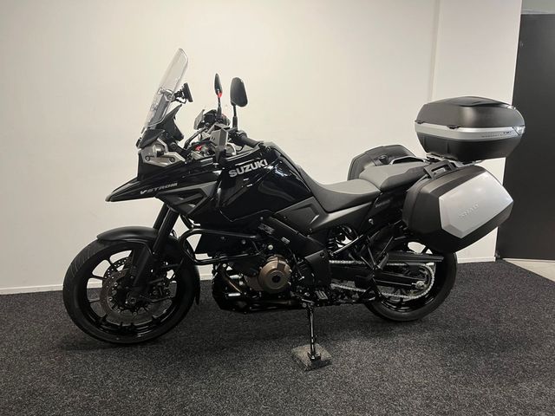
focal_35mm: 26
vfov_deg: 53.1
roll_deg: +0.0
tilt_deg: -11.0
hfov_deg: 67.3
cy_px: 208
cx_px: 278
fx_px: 417
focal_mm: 5.1
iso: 100
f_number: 1.6
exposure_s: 1/50
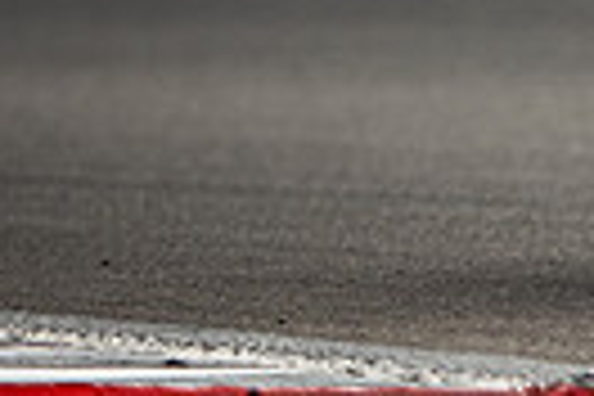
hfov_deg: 1.6
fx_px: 21745
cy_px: -421
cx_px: 1143
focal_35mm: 1318
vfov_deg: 1.0
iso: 400
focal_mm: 200
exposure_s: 1/5000
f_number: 2
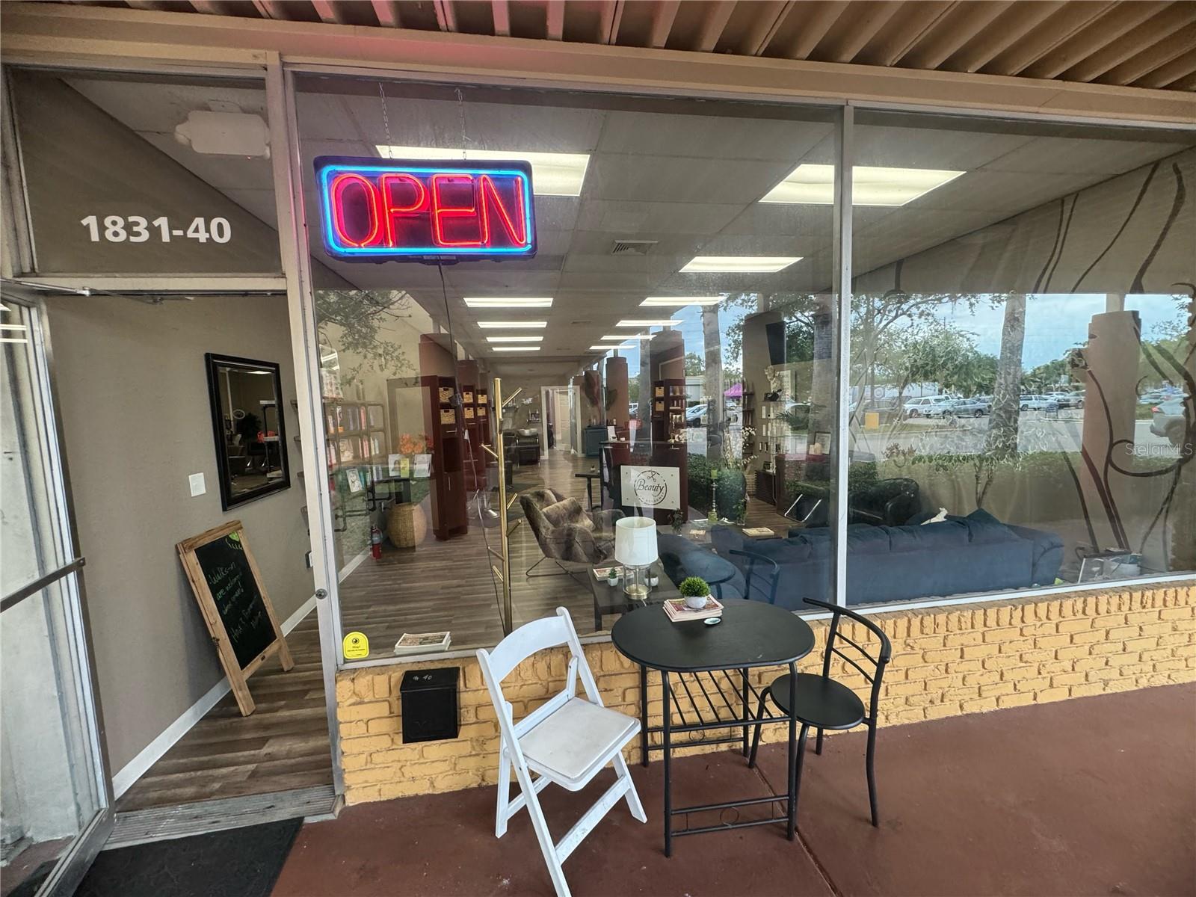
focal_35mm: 14
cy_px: 448
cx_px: 598
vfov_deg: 85.7
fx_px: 484
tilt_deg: -4.0
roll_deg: +1.1
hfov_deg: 102.1
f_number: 2.2
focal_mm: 2.22
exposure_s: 1/120
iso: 250
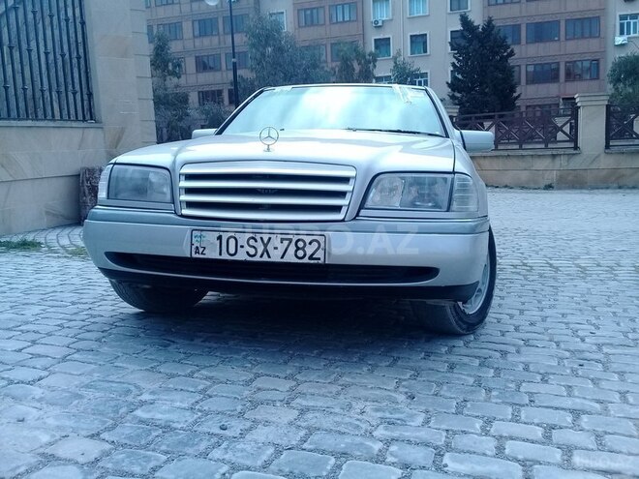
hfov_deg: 58.4
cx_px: 320
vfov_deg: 45.4
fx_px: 572
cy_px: 240
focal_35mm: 31
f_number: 2.2
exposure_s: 1/702
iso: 64
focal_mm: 3.3
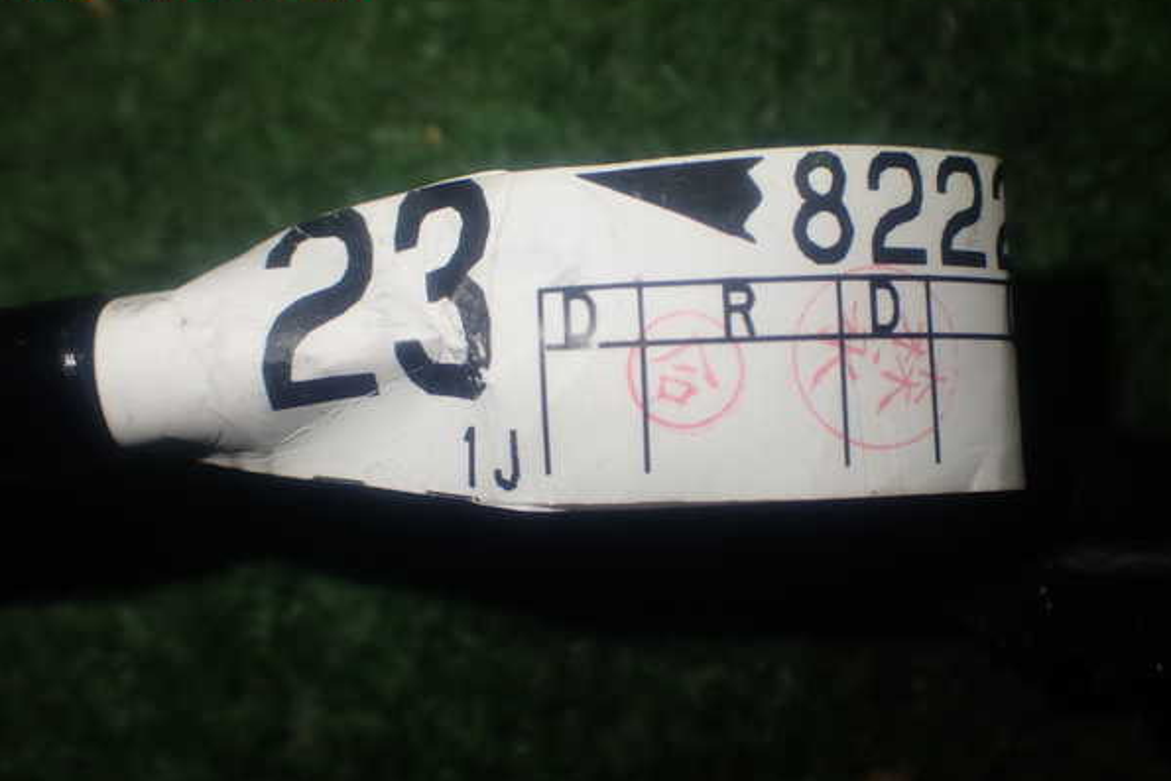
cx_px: 588
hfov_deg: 45.4
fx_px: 1399
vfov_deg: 31.2
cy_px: 397
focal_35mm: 43
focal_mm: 7.31
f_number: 2.8
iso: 125
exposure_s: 1/80
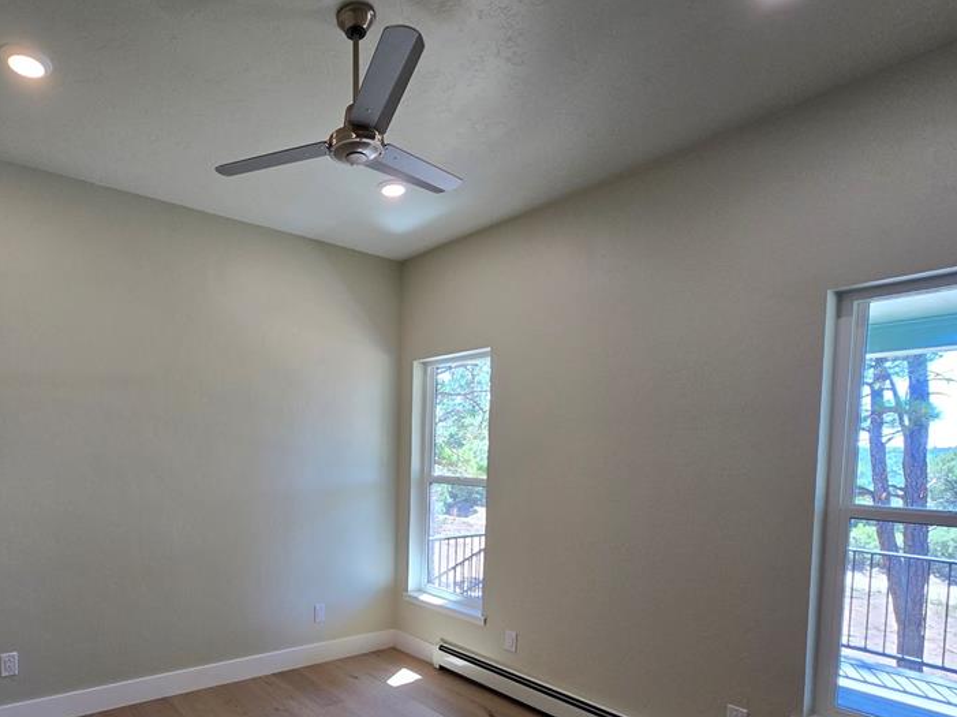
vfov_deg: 66.8
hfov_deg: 81.2
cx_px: 303
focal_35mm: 19
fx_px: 525
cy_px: 477
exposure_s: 1/60
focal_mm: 2.2
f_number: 2.2
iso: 80
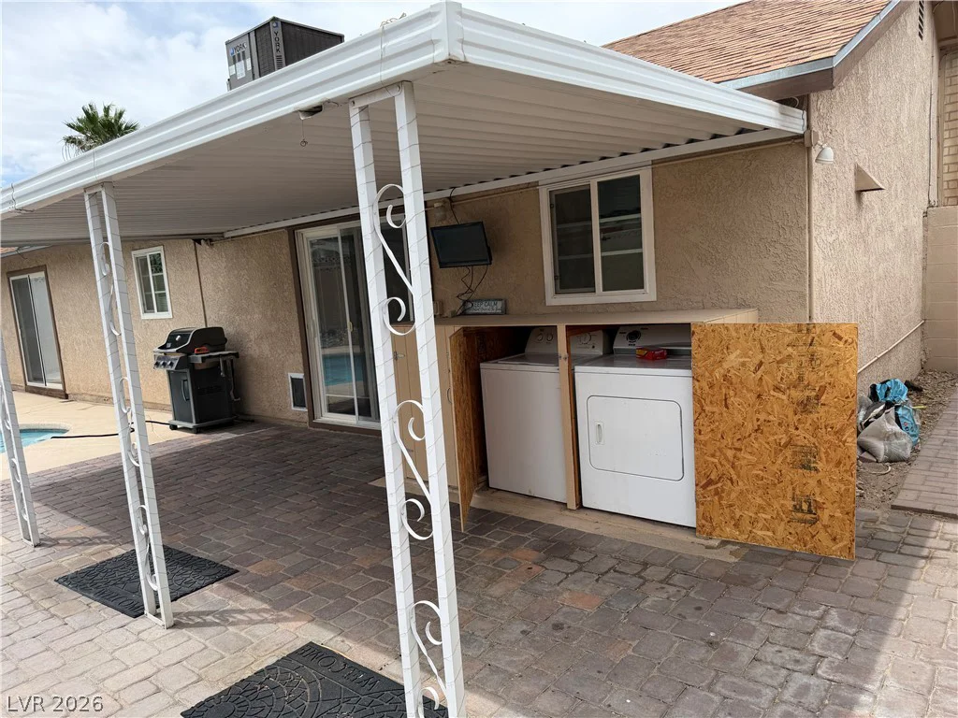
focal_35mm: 24
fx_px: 664
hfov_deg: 71.6
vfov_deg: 56.8
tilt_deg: -6.3
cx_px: 479
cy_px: 359
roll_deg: +4.1
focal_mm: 6.76
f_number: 1.78
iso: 100
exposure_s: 1/3759
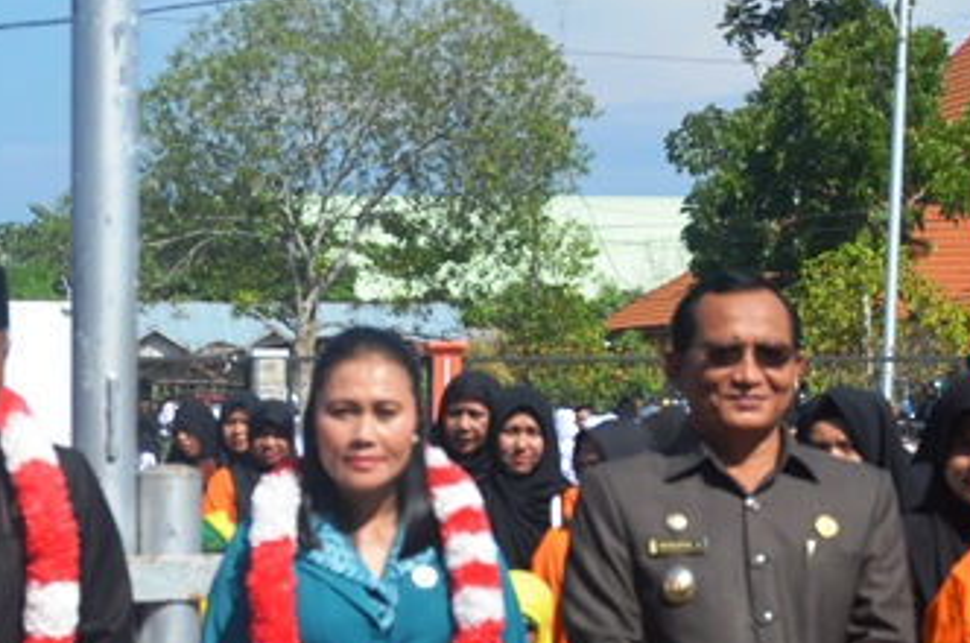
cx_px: -20
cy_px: 602
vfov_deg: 7.4
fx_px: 4975
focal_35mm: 185
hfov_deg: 11.0
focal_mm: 40
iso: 100
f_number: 8
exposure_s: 1/250
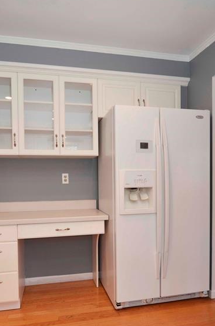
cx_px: 102
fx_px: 225
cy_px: 190
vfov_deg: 71.1
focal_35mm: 25
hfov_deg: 51.0
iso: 320
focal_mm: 12
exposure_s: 1/60
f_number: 5.6
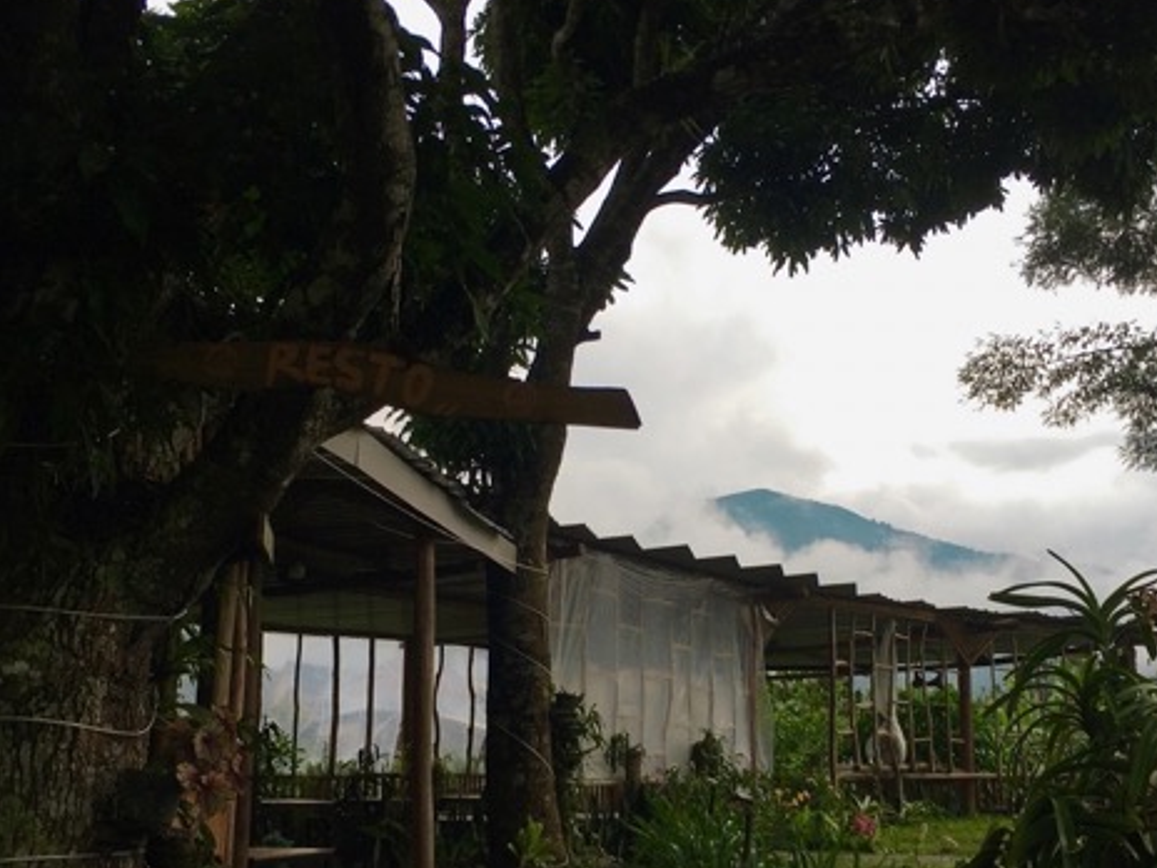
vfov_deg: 35.8
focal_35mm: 40
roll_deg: +3.1
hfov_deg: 46.4
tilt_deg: +11.1
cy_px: 521
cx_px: 716
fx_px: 1337
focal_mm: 4.15
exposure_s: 1/114
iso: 25
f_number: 2.2
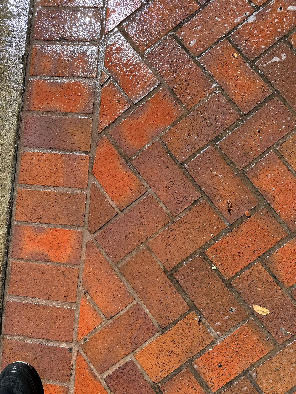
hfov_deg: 56.8
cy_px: 197
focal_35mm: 24
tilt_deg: -86.5
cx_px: 148
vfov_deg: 71.6
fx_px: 274
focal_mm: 6.86
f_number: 1.78
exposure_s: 1/3356
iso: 80
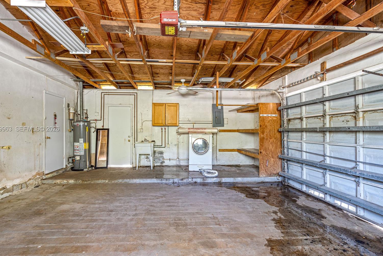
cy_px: 129
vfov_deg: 70.4
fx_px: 181
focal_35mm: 17
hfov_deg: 93.2
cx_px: 184
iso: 400
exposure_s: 5
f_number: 9
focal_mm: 16
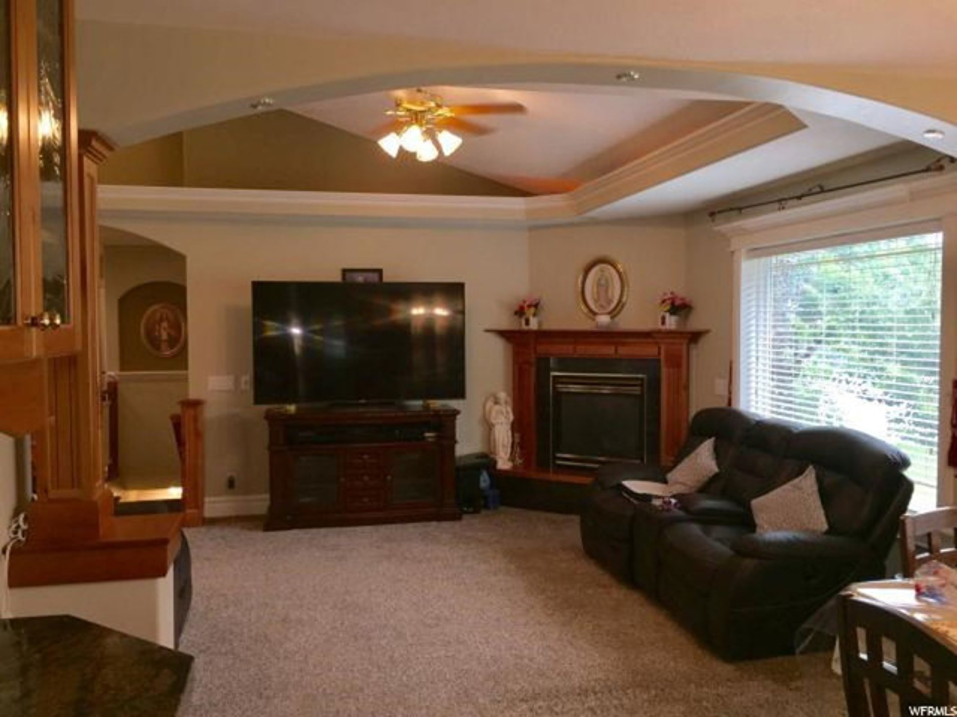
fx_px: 802
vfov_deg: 48.2
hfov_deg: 61.7
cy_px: 358
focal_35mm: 29
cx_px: 478
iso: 32
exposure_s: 1/47
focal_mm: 4.15
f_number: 2.2
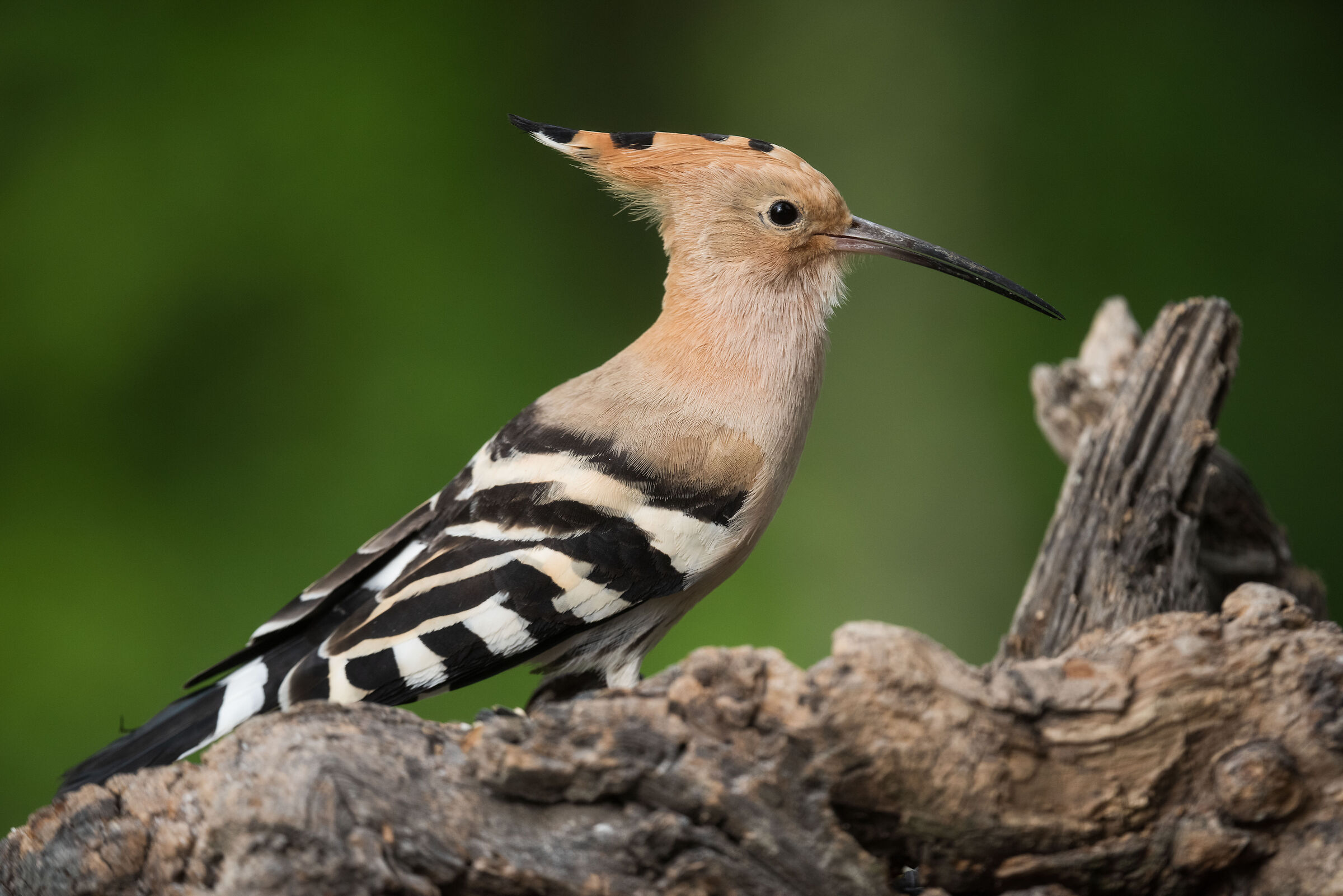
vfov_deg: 2.8
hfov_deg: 4.1
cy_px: 448
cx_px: 672
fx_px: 18658
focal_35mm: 500
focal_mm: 500
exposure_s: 1/500
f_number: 5.6
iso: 720
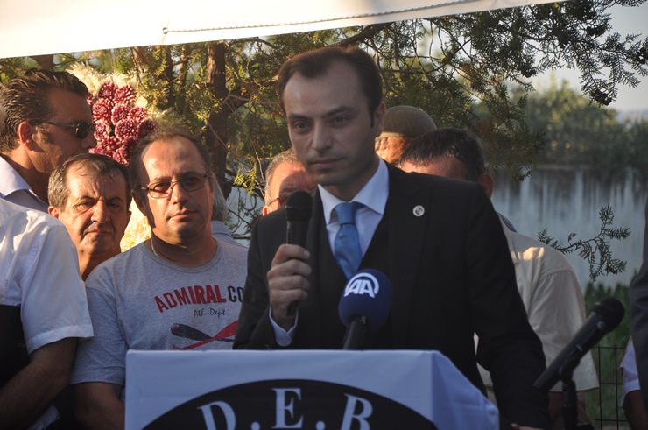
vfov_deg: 8.7
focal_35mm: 158
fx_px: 2831
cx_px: 324
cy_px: 215
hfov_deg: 13.1
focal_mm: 105
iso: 200
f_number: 7.1
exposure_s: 1/200
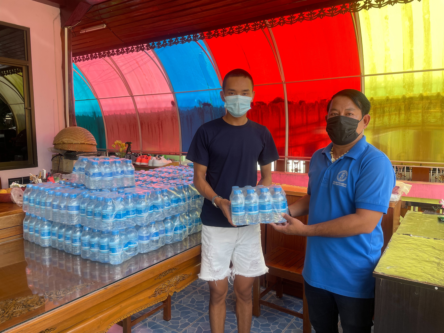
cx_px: 222
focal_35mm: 26
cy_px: 166
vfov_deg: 53.1
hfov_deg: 67.3
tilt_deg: -6.3
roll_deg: -0.3
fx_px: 333
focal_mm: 4.2
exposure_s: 1/292
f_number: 1.6
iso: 32
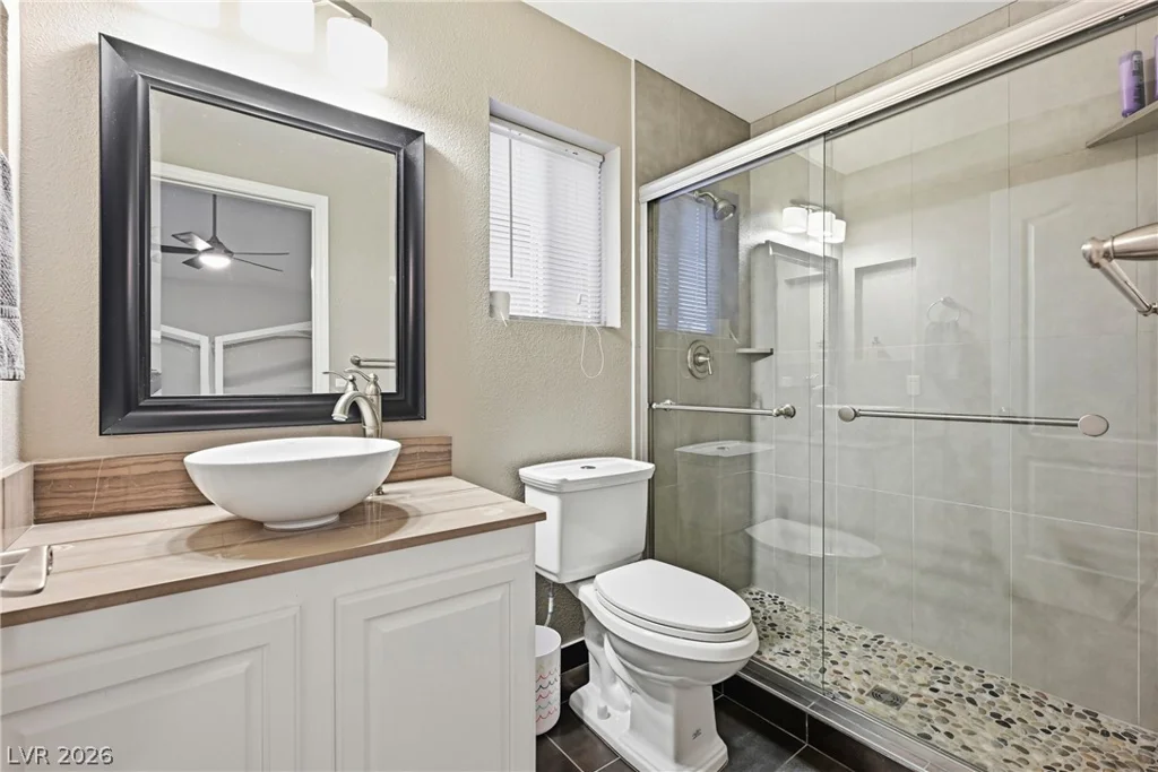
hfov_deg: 98.5
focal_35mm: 16
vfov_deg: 75.5
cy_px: 386
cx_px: 579
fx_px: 499
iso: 1600
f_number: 9
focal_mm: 15.5
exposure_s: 1/60
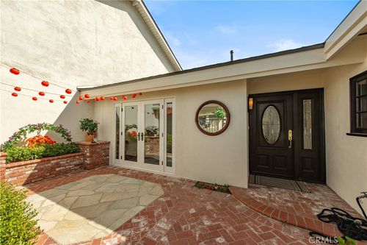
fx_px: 143
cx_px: 184
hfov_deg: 104.3
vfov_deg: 81.2
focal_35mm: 14
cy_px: 122
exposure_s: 1/320
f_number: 9
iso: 200
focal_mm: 14
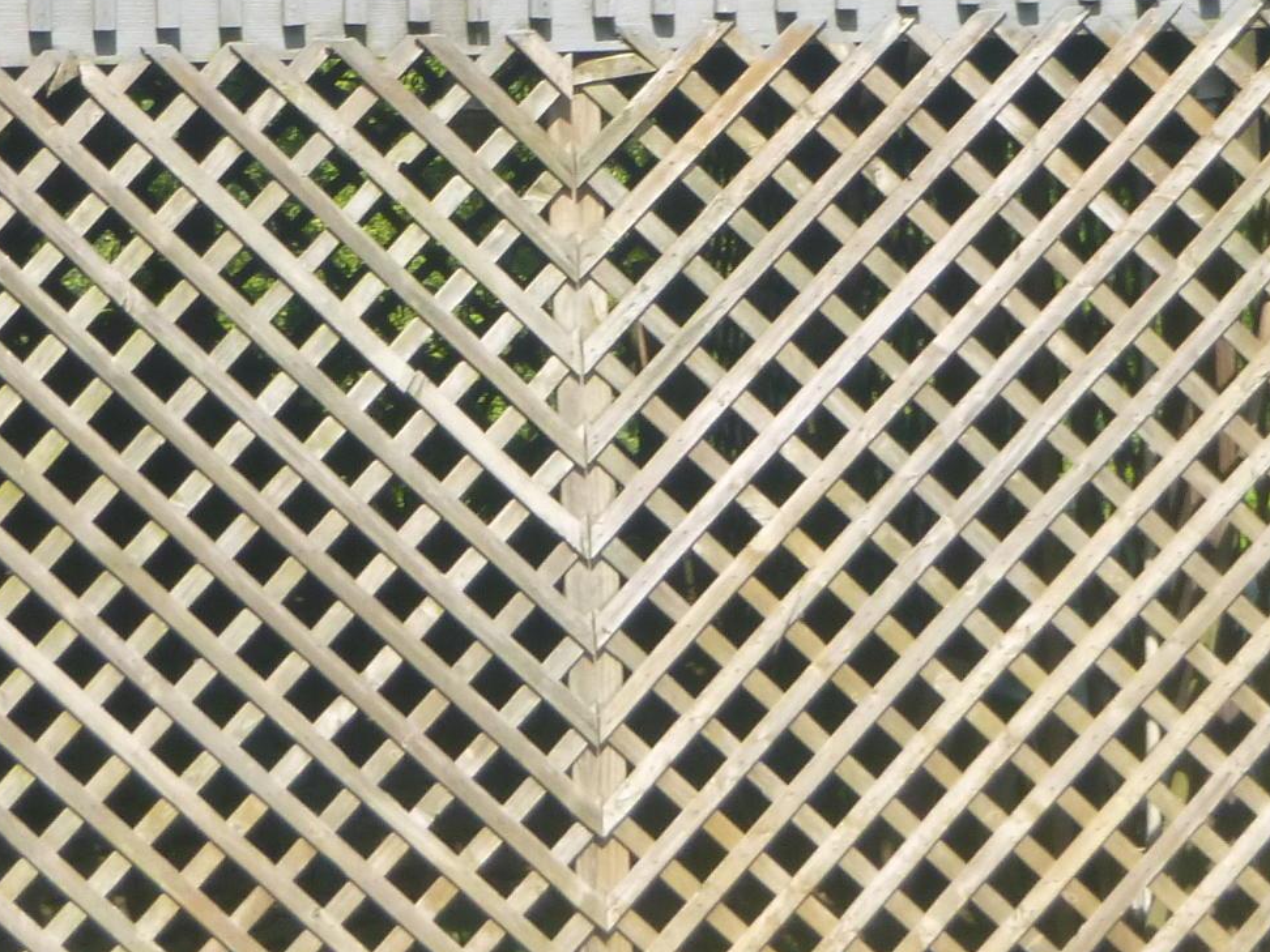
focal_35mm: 179
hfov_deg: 11.0
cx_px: 440
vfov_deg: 8.2
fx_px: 6567
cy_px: -138
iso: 100
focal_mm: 10.4
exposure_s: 1/200
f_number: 5.1
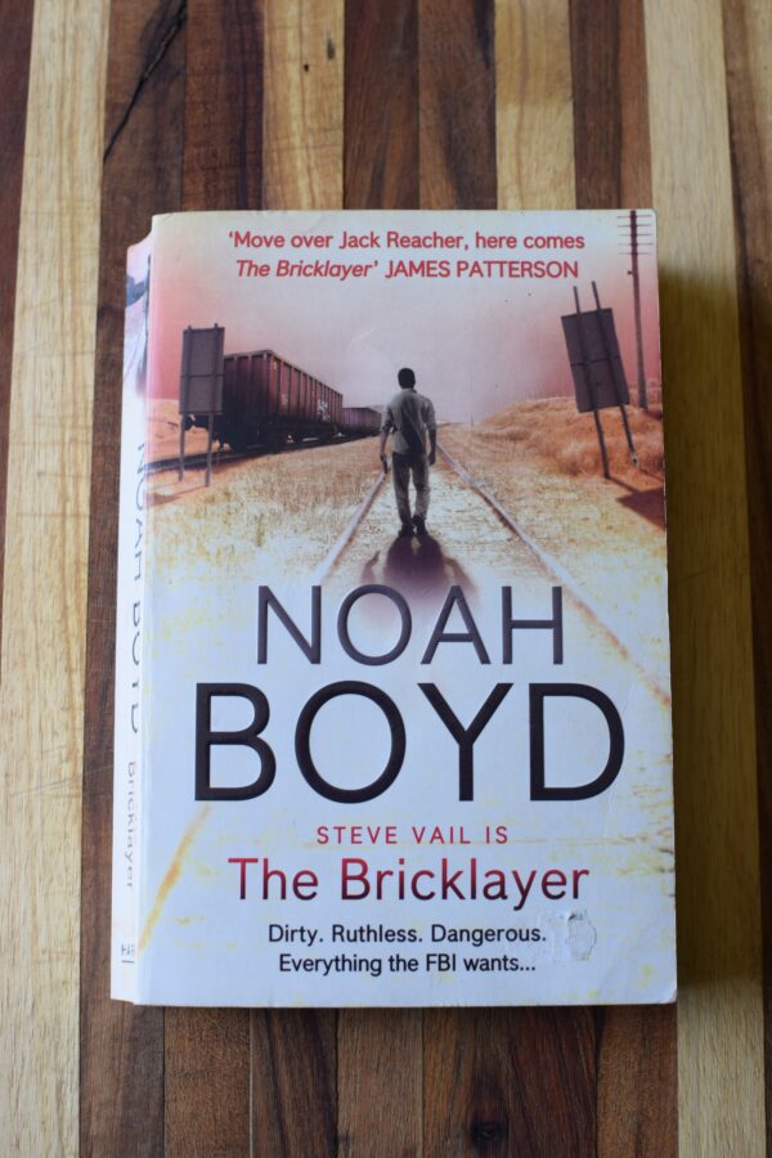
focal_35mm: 52
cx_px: 386
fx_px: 1689
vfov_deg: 37.9
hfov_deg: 25.8
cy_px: 579
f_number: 5.6
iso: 400
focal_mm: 35
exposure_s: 1/125
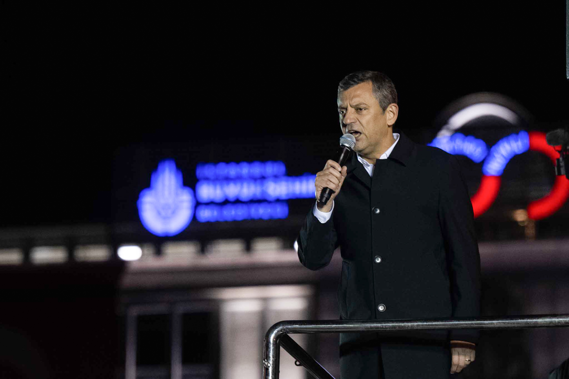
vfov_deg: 11.4
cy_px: 190
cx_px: 284
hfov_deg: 17.1
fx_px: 1896
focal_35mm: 120
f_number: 2.8
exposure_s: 1/400
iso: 2500
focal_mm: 120
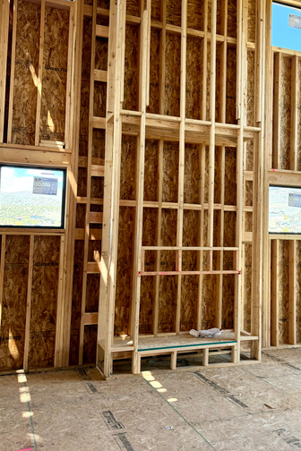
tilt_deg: +3.7
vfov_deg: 50.6
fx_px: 477
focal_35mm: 38
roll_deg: +0.1
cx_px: 236
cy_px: 205
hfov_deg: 34.1
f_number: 1.78
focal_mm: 6.76
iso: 160
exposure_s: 1/219
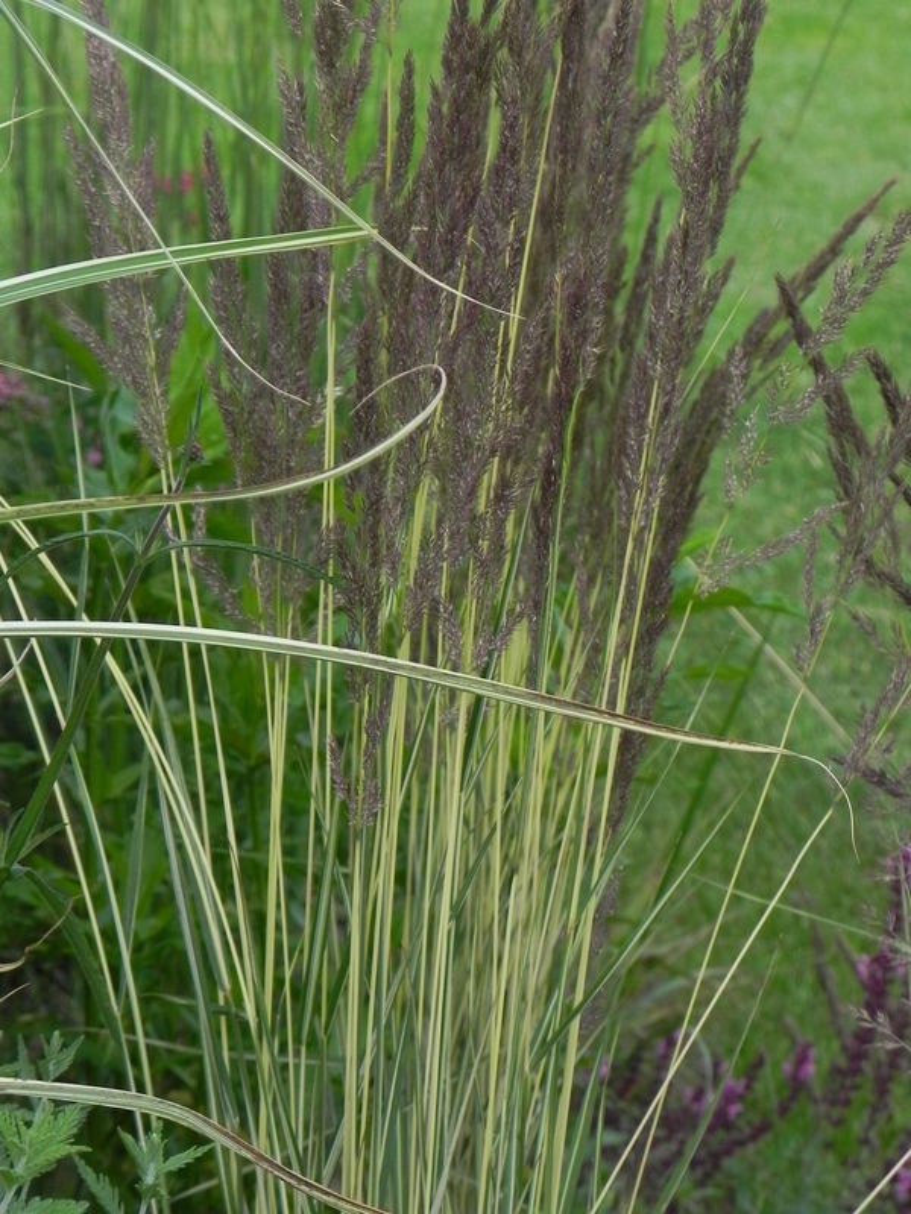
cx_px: 456
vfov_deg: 12.2
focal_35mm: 162
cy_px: 607
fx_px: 5685
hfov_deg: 9.2
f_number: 5
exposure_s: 1/125
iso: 160
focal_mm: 28.8
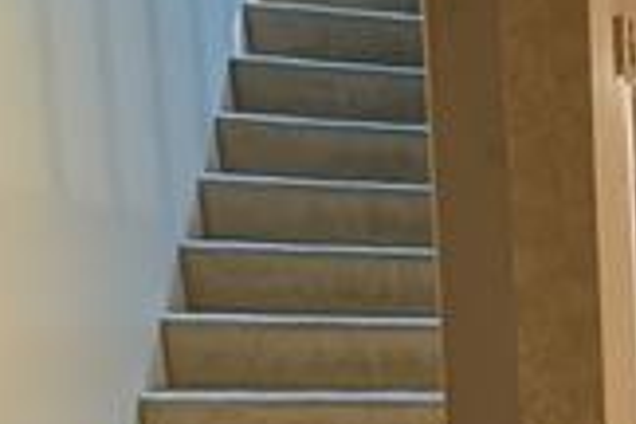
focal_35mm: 79
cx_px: 1335
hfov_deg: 17.1
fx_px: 1396
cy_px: 546
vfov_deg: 16.4
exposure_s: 1/24
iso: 86
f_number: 1.7
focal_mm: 2.02
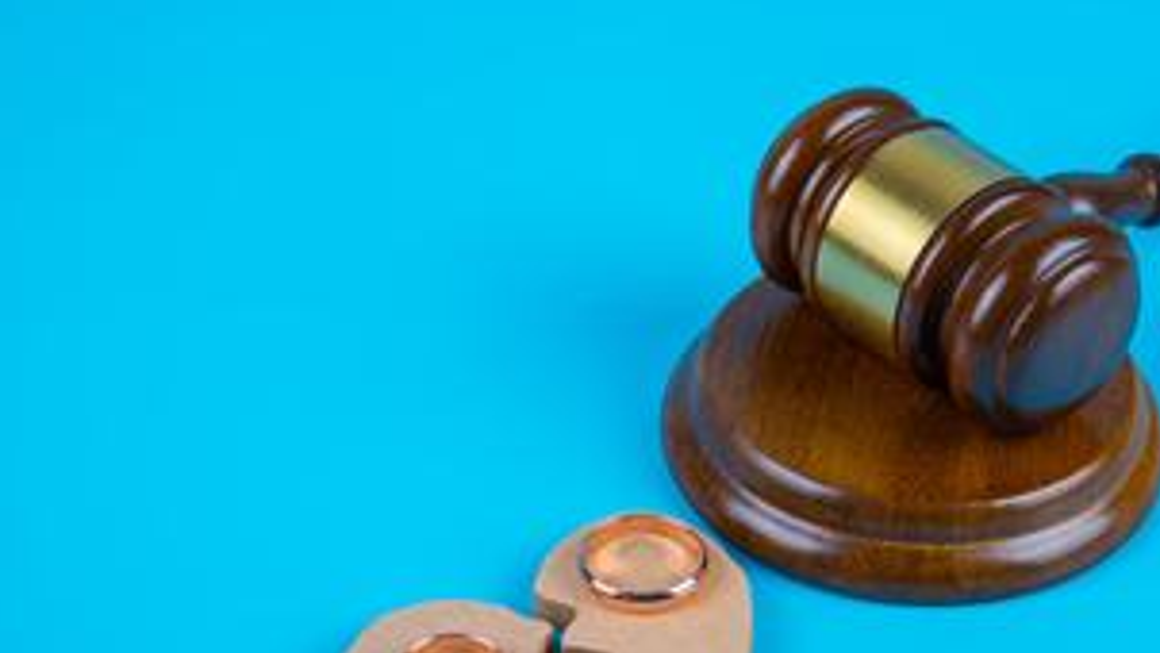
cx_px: 730
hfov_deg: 24.7
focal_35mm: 86
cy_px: 465
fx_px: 2646
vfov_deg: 14.0
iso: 100
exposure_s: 1/125
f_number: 9
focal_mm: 62
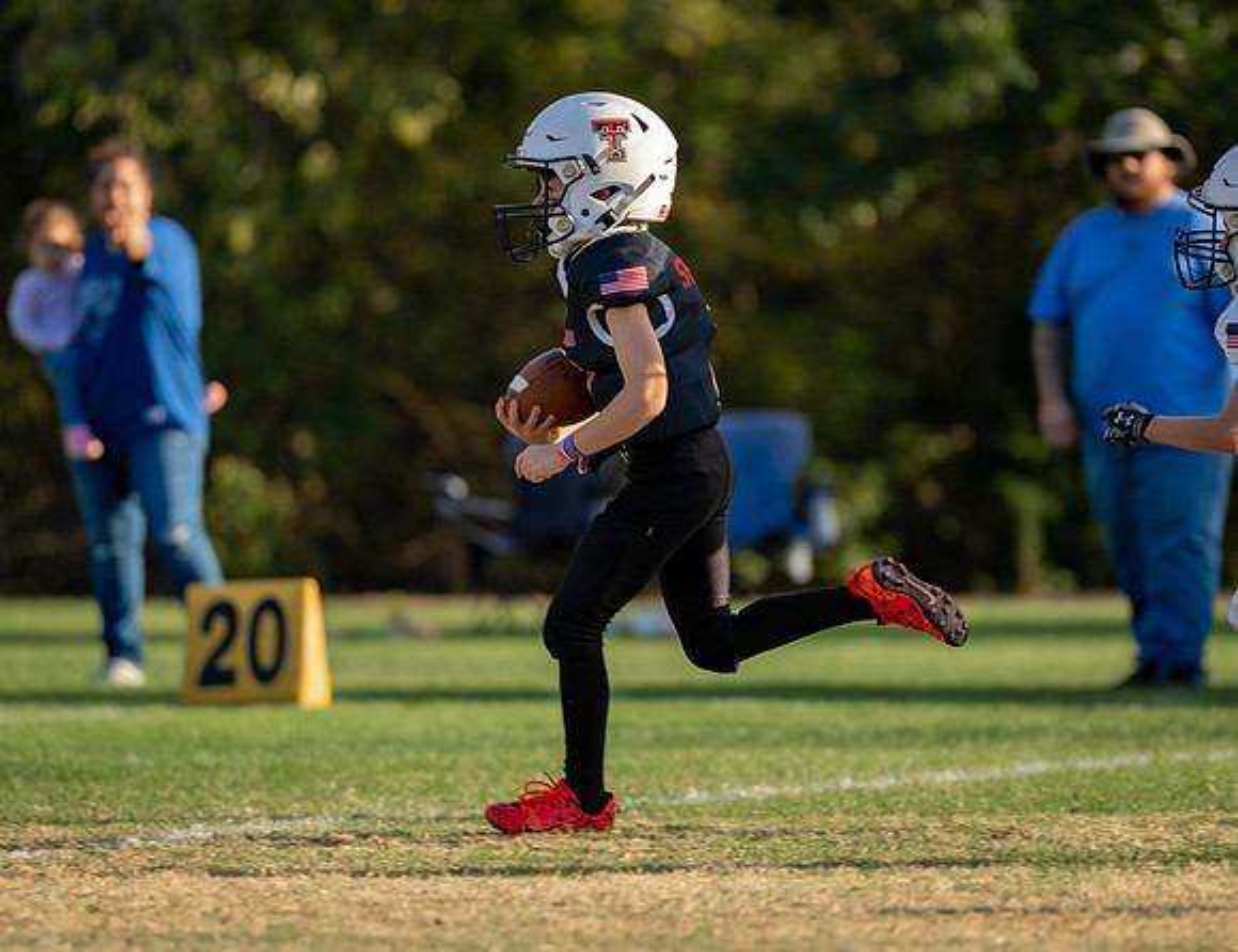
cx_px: 639
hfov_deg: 5.6
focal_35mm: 351
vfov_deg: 4.3
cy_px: 460
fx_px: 12682
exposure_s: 1/1000
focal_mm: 200
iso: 100
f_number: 2.8
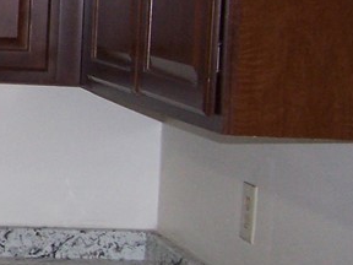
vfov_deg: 11.0
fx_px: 1377
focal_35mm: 135
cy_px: 64
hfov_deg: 13.4
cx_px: -246
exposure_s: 1/60
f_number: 2.8
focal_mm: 6.3
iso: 140
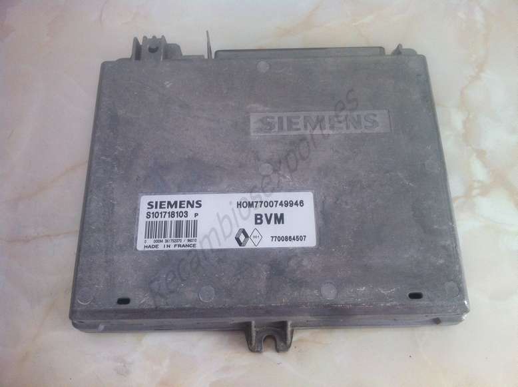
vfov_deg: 40.6
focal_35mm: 35
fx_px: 523
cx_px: 259
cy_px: 194
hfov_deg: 52.7
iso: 100
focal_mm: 3.85
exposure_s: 1/60
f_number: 2.8
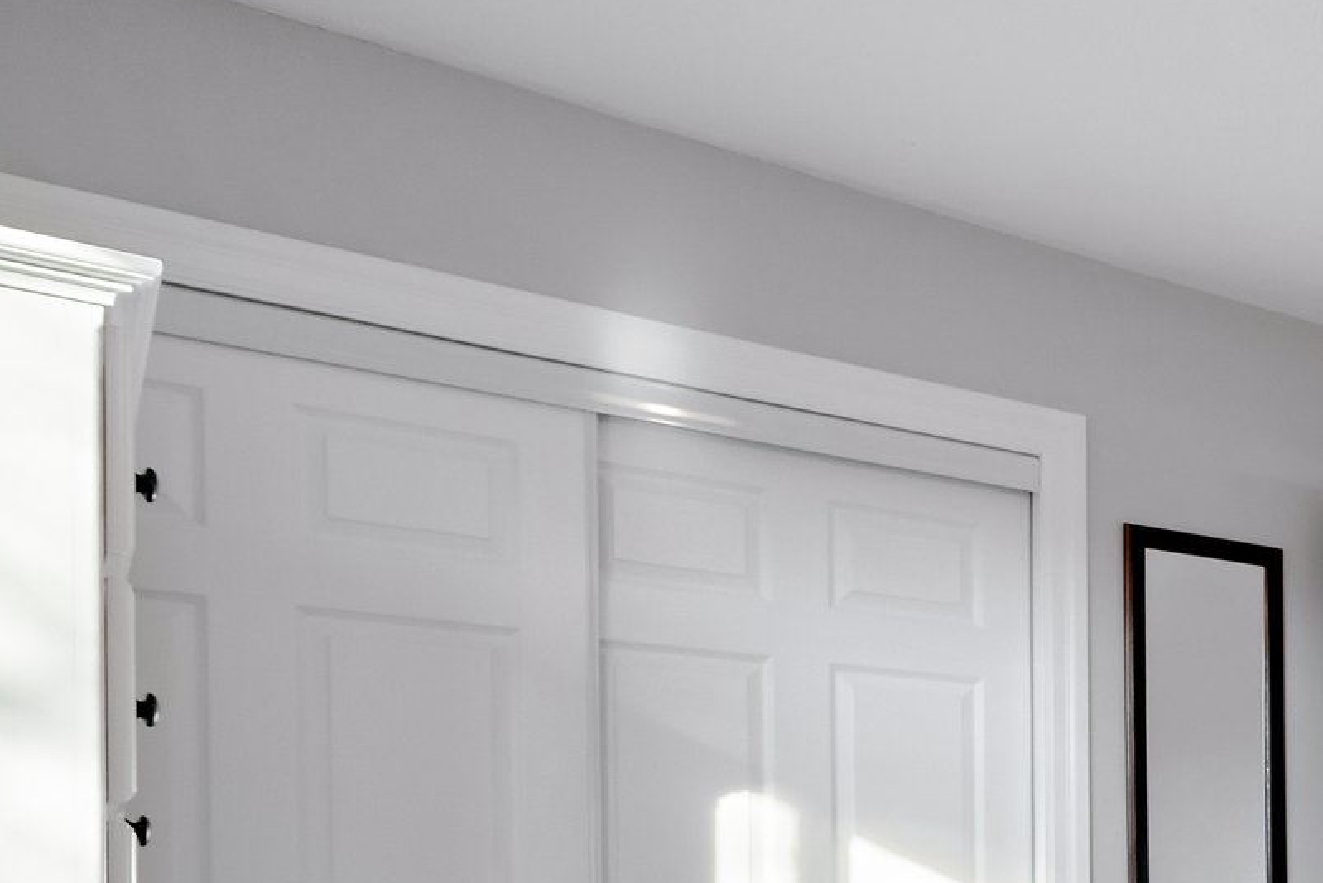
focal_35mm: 41
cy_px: 935
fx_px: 1507
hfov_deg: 36.8
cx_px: 1575
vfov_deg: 29.8
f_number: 8
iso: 1600
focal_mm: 16
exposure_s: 1/13
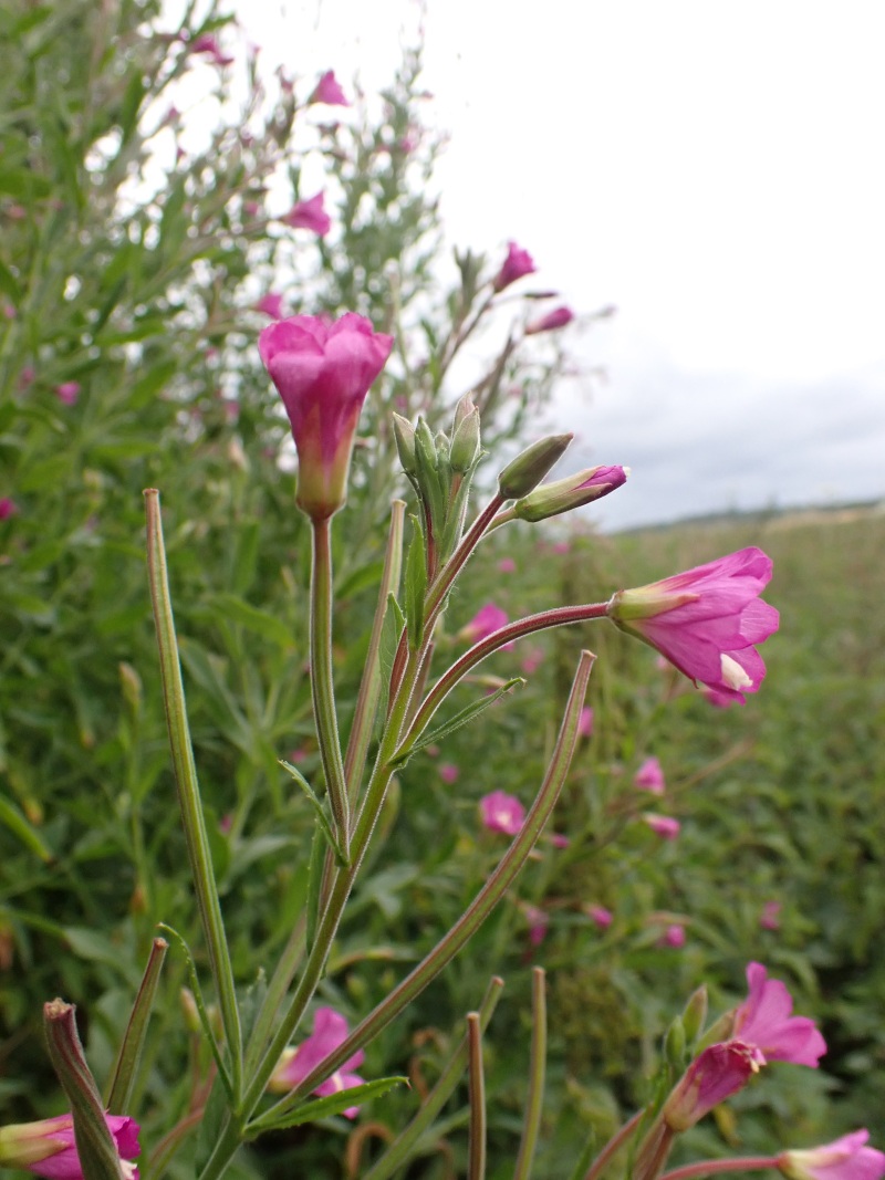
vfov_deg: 60.0
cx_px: 442
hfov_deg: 46.8
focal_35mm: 30
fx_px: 1023
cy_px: 590
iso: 320
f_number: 9
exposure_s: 1/160
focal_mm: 5.4
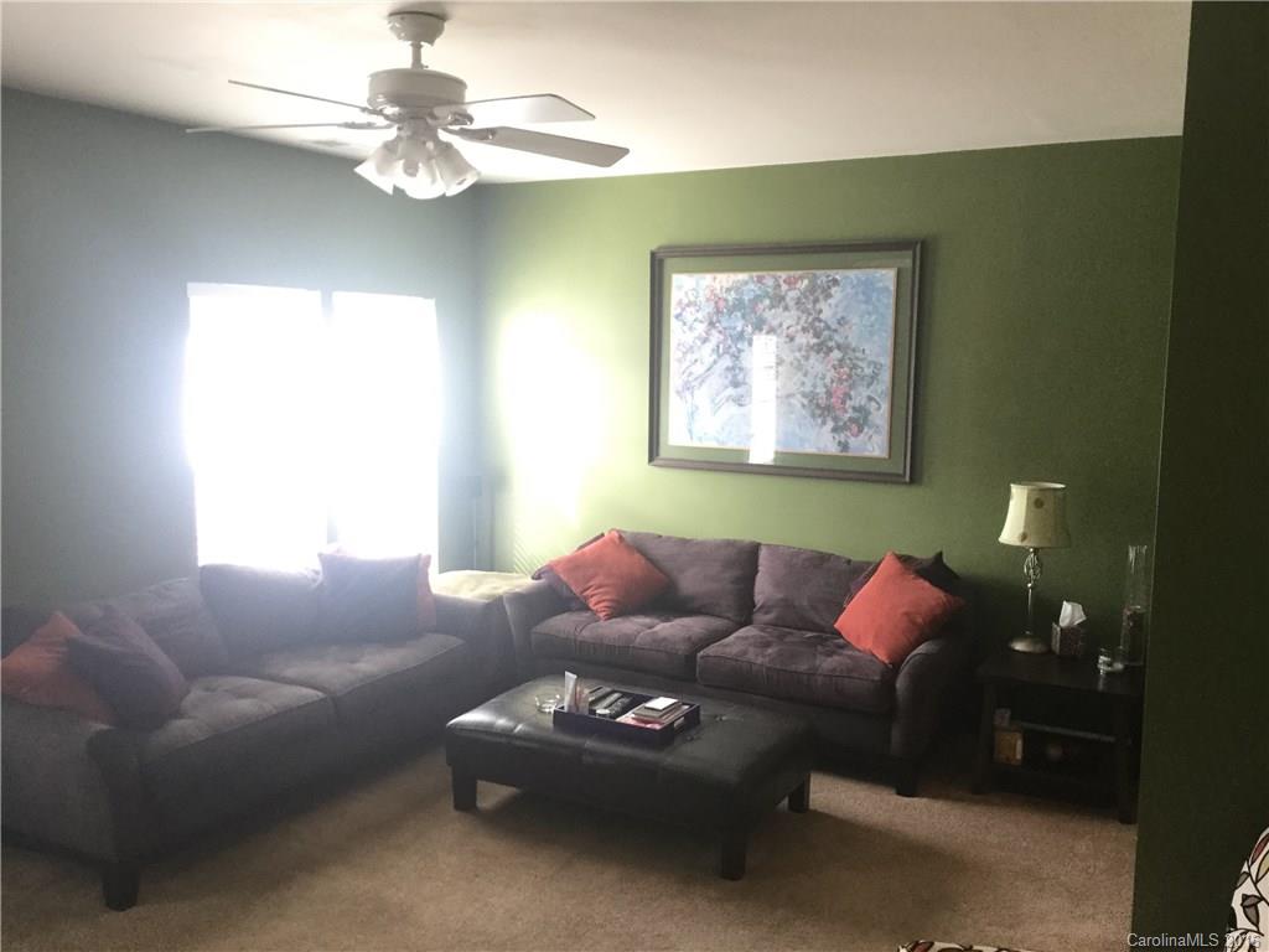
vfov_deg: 45.4
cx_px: 634
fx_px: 1136
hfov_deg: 58.4
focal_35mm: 31
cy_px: 476
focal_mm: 3.3
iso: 100
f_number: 2.4
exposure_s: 1/30
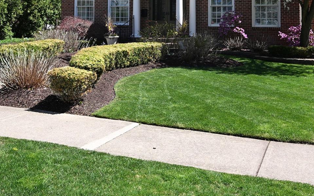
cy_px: -16
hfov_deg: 49.1
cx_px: 142
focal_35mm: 40
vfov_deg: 29.1
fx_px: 343
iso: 100
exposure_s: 1/200
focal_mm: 18.5
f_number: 8
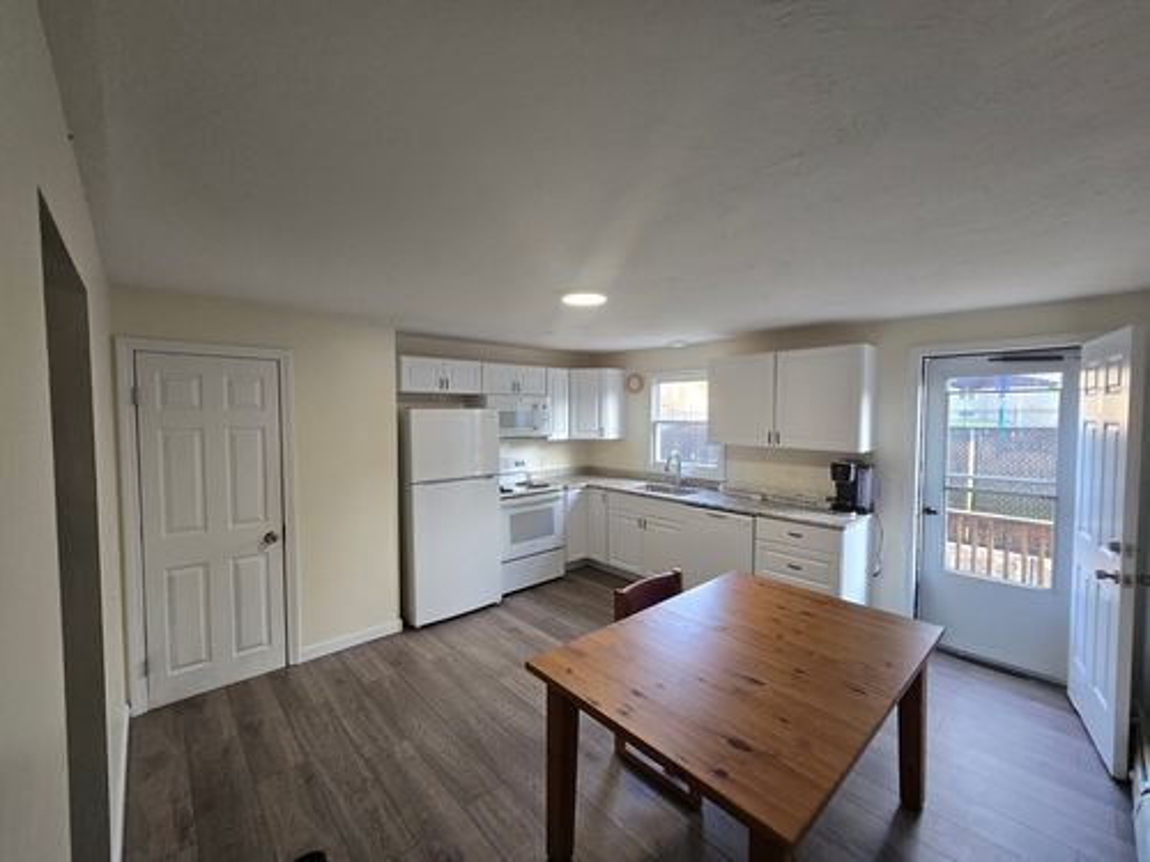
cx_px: 575
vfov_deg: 89.9
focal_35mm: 13
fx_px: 432
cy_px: 431
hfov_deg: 106.2
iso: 160
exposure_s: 1/60
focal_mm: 2.2
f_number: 2.2
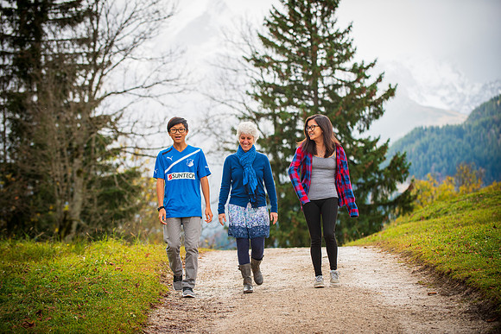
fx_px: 1531
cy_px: 167
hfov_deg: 18.6
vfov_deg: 12.5
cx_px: 250
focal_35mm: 110
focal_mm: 110
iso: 500
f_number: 4
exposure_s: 1/1000
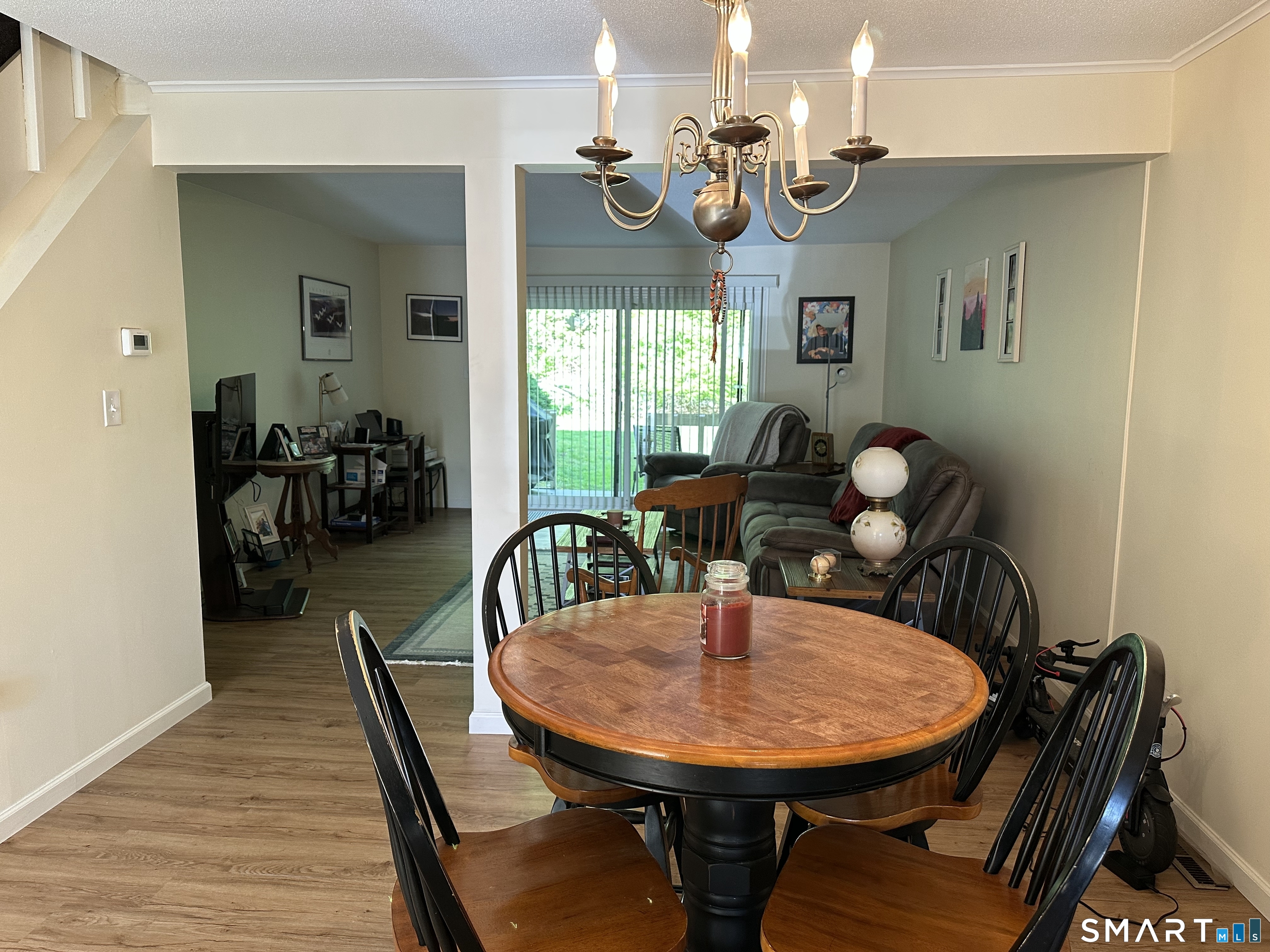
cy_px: 476
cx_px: 635
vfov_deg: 56.8
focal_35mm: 24
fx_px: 881
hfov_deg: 71.6
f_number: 1.78
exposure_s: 1/120
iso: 200
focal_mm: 6.86
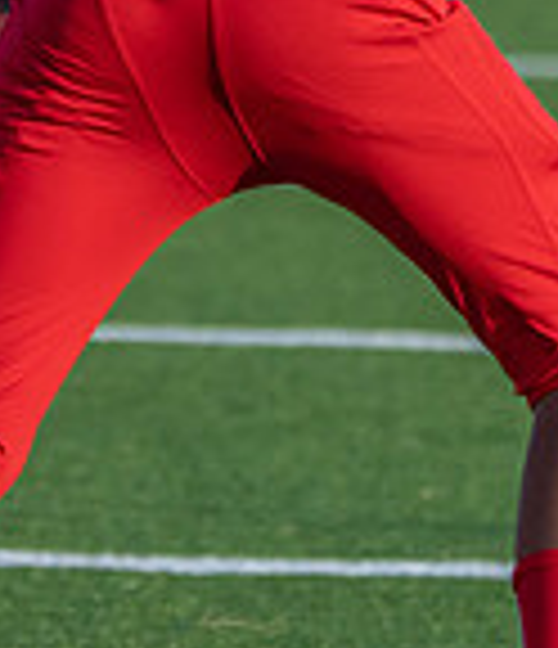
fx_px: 19921
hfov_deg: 1.6
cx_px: -129
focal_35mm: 1008
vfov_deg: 1.9
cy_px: -184
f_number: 5.6
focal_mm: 206
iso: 640
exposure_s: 1/1250
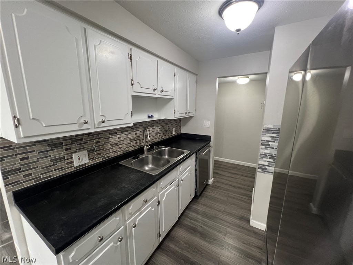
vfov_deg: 89.9
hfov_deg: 106.2
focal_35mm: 13
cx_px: 176
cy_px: 132
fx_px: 133
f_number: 1.8
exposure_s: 1/60
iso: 250
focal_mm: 1.57
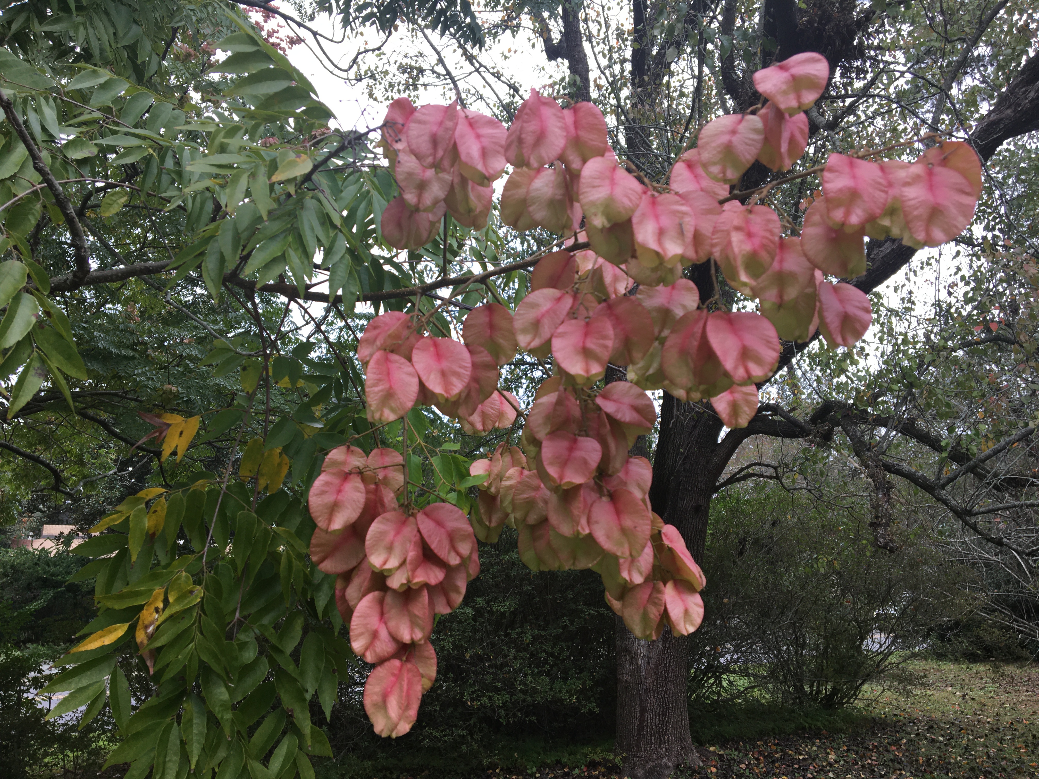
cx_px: 520
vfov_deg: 48.2
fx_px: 870
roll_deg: -0.1
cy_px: 390
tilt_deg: +13.7
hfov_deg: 61.7
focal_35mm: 29
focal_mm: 4.15
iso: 25
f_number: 2.2
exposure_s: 1/227
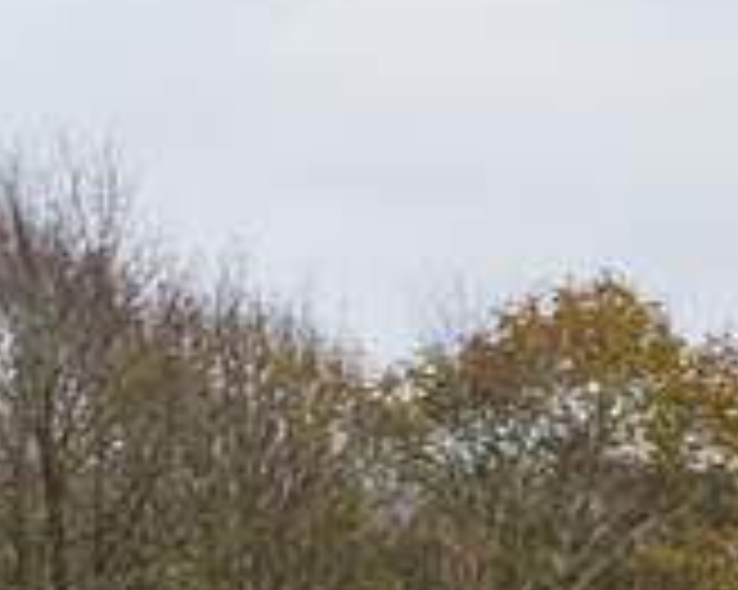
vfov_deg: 6.7
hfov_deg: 8.7
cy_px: 1138
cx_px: 187
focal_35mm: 223
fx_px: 4868
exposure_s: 1/500
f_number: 4
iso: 400
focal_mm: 50
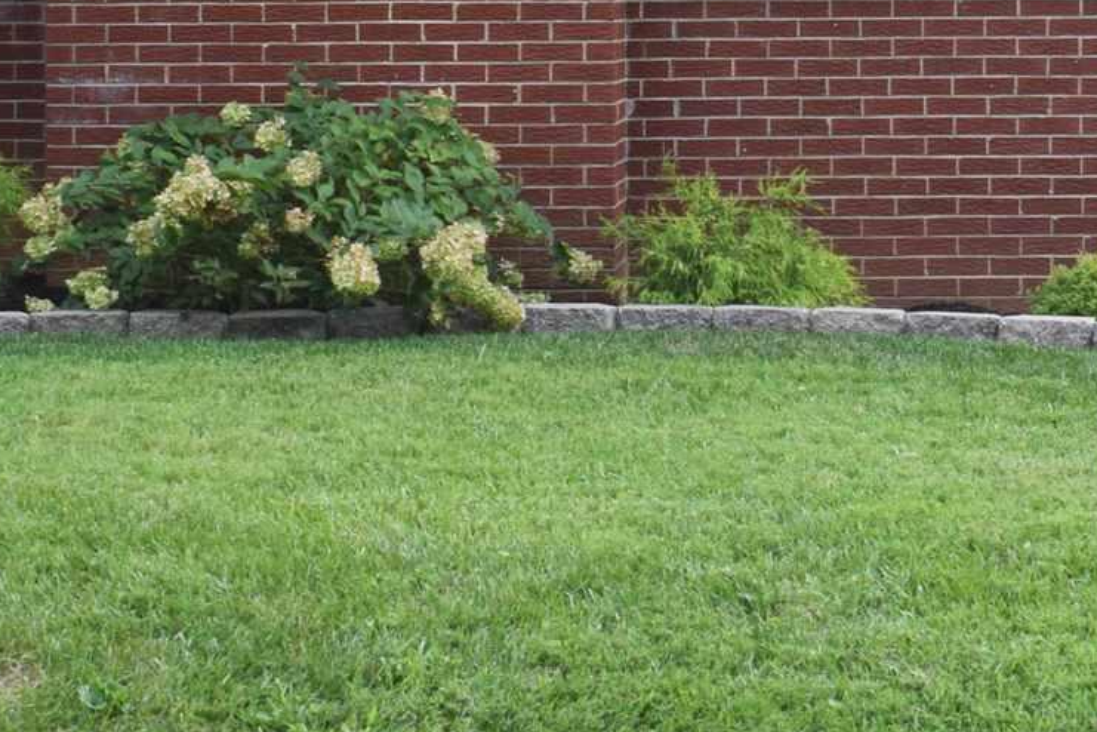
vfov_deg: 12.0
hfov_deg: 18.2
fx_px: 3413
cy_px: -71
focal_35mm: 112
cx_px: 758
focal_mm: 18
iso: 400
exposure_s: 1/250
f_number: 8
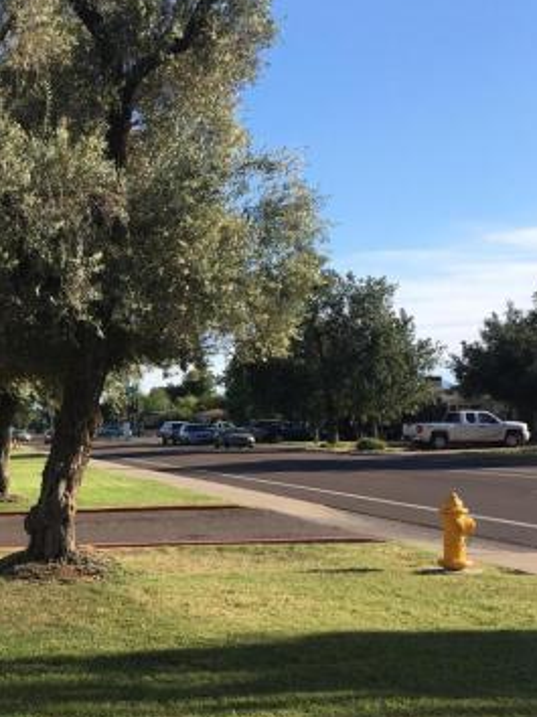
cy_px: 421
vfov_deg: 30.7
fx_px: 1305
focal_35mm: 63
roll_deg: +2.4
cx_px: -4
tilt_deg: +1.7
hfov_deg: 22.3
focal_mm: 4.15
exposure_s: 1/974
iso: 25
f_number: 2.2
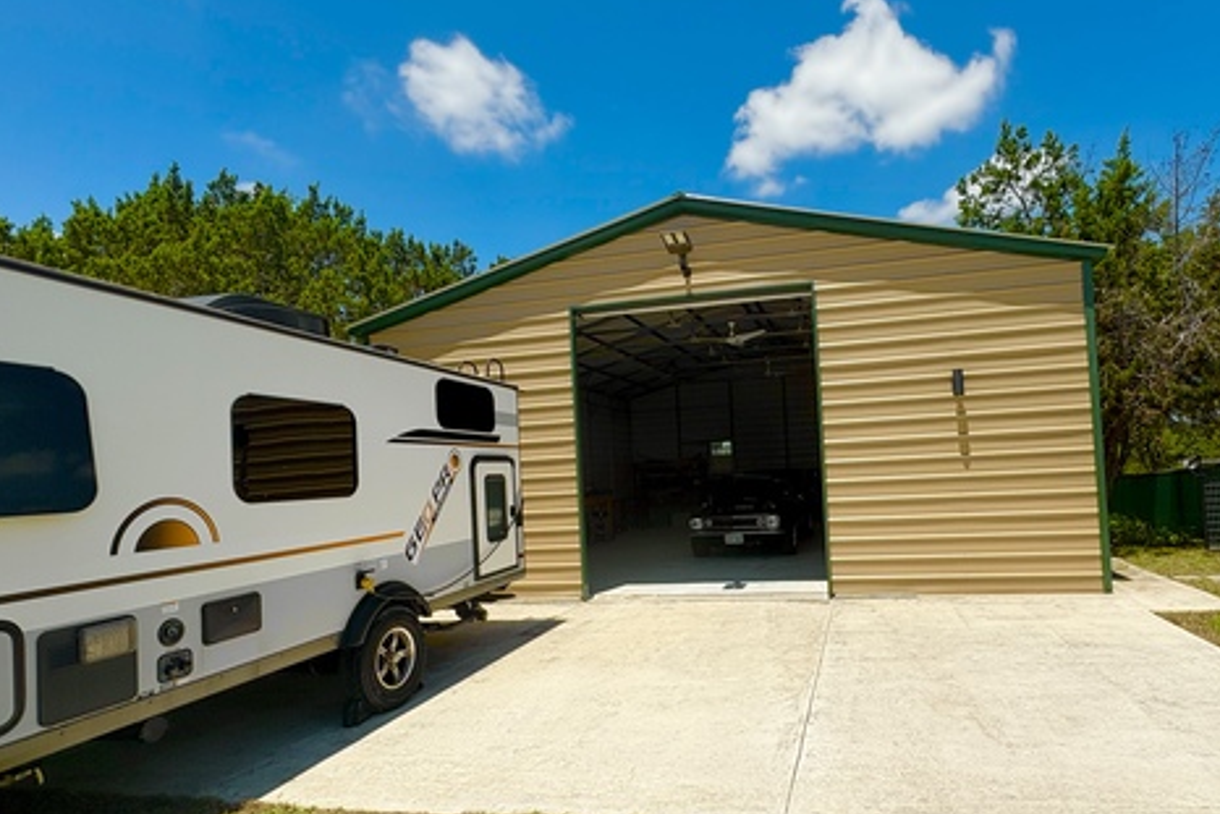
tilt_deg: +3.0
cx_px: 723
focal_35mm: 20
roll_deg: +3.6
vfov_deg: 61.8
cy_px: 448
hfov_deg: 83.1
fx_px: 678
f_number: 2.2
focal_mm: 2.22
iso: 50
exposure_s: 1/3106
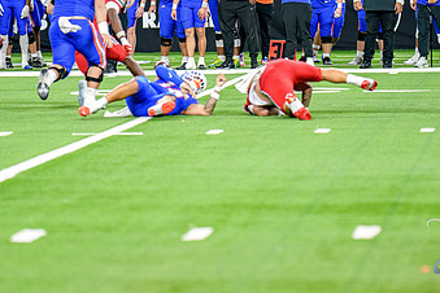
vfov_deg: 4.1
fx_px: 4082
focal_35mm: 334
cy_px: 63
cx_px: 189
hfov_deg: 6.2
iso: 1250
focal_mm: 195
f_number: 2.8
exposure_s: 1/400
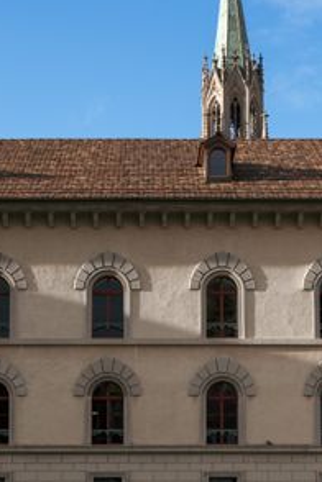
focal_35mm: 54
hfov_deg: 24.9
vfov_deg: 36.8
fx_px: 724
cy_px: 279
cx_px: 216
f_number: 6.4
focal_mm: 20.5
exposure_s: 1/500
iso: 250
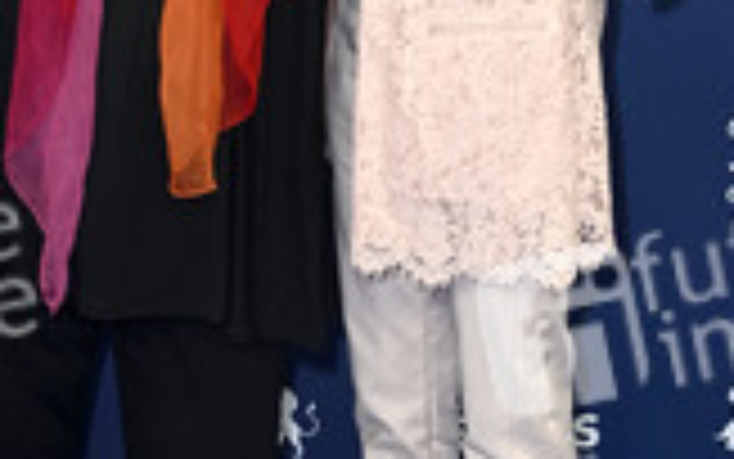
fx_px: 2201
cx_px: 297
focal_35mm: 110
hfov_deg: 18.9
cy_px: 86
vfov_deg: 11.9
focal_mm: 44
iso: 800
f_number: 5
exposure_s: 1/250
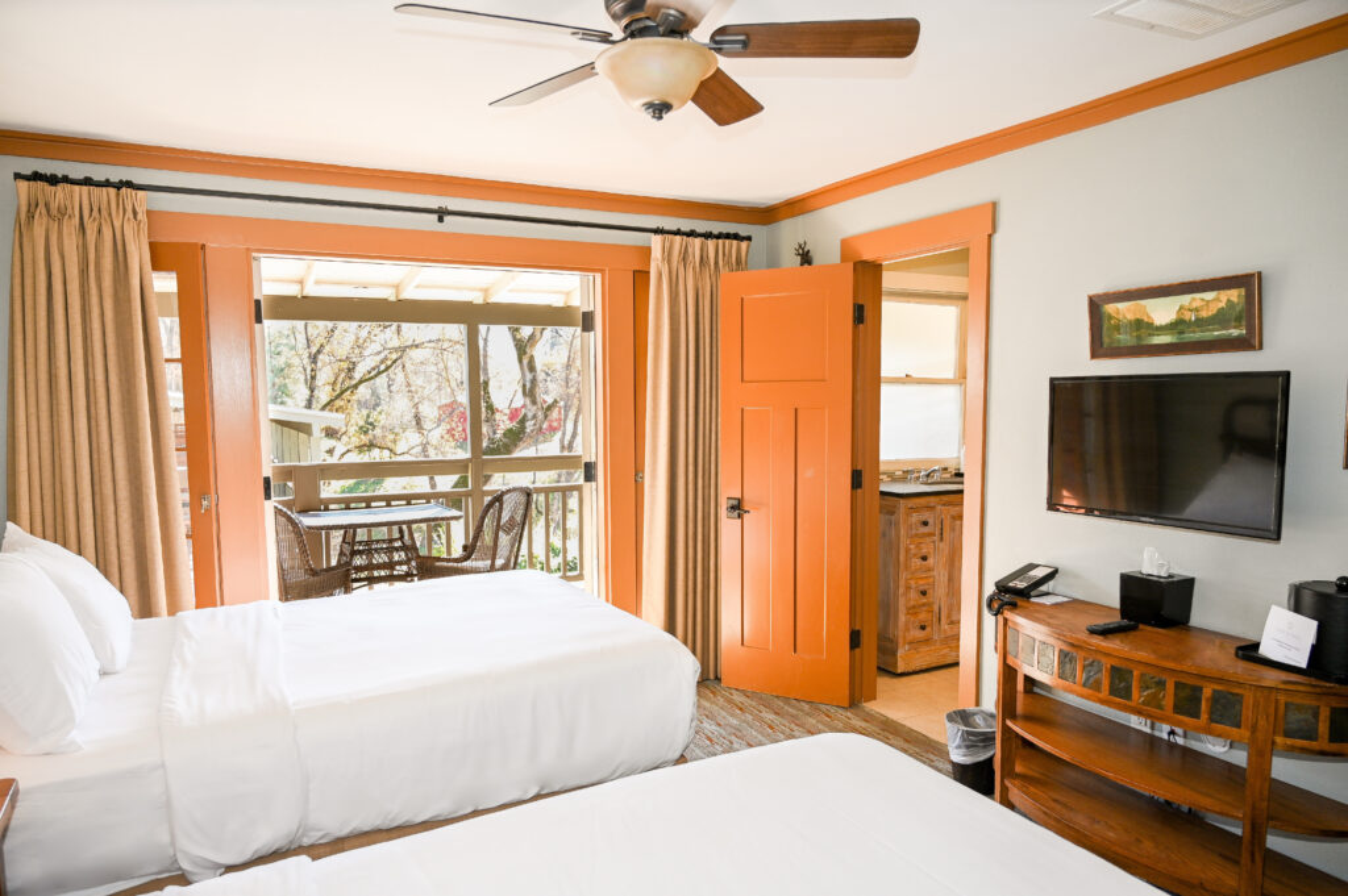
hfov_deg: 73.8
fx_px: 898
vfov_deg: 53.1
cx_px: 674
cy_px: 448
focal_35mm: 24
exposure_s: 1/60
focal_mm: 24
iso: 280
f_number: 4
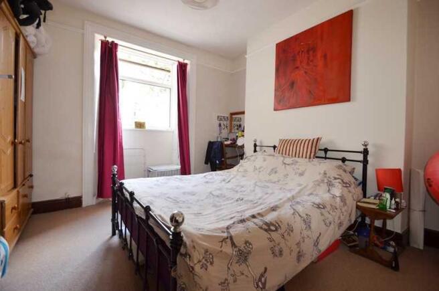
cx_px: 220
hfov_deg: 100.5
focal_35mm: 15
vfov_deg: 77.1
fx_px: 183
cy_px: 146
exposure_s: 1/60
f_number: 3.5
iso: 800
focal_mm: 10
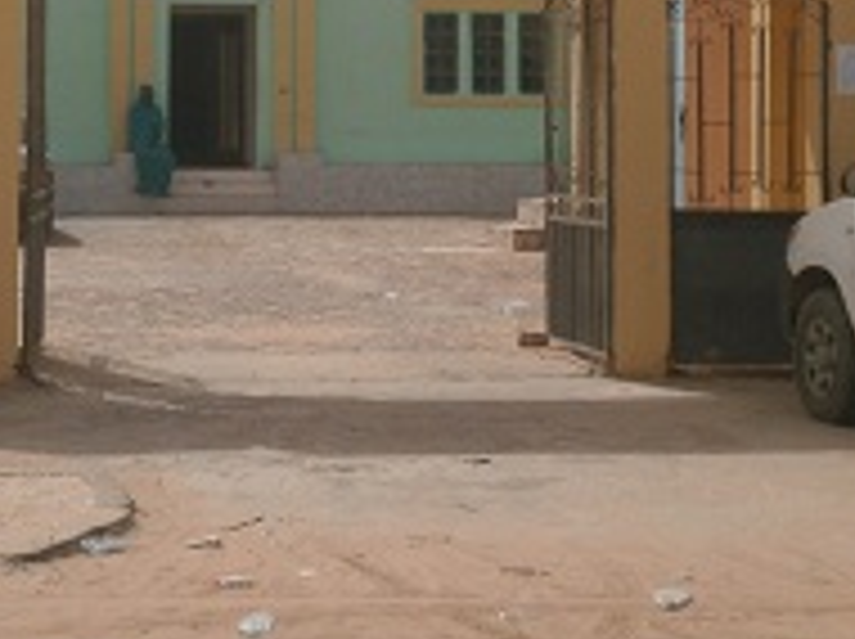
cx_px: 378
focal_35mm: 114
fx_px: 2812
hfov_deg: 17.3
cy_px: 38
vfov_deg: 12.8
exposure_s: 1/400
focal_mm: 8.3
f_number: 9.7
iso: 100
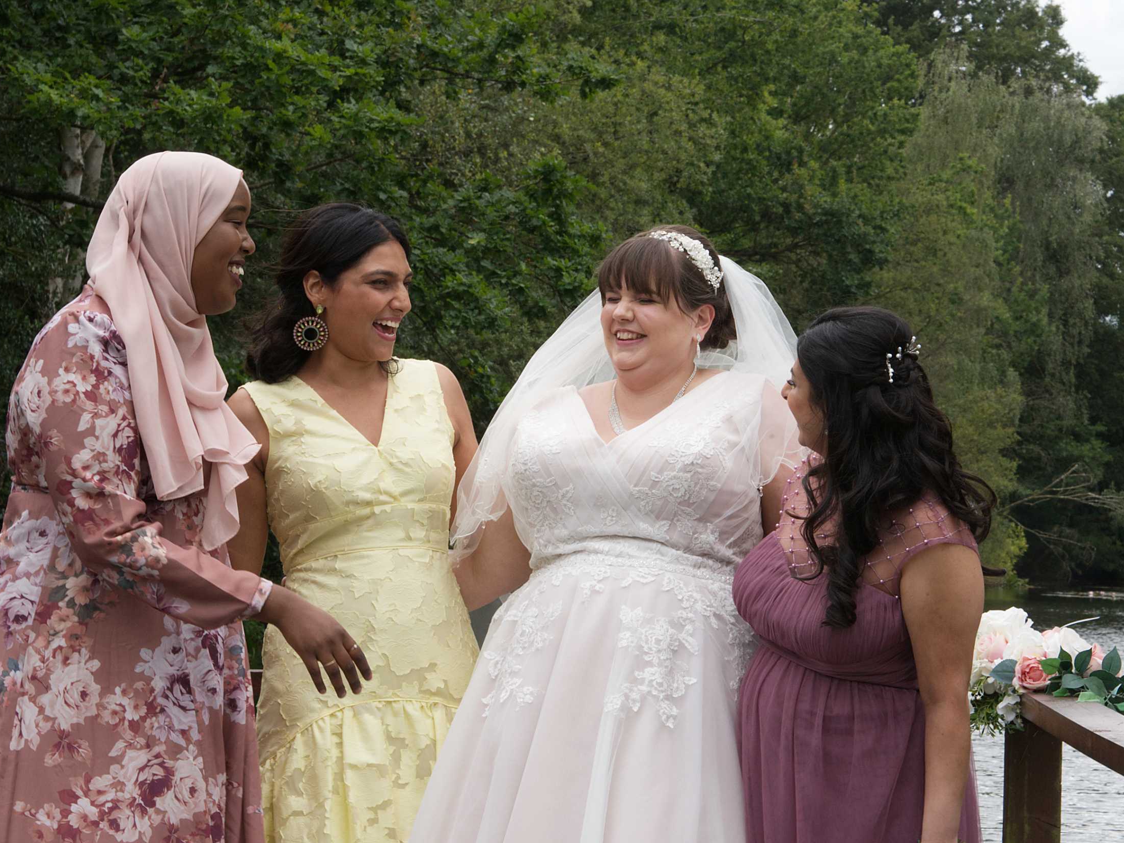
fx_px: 3539
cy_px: 425
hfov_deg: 18.0
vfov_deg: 13.6
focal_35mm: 109
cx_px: 556
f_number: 22
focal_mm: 100
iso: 640
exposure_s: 1/200
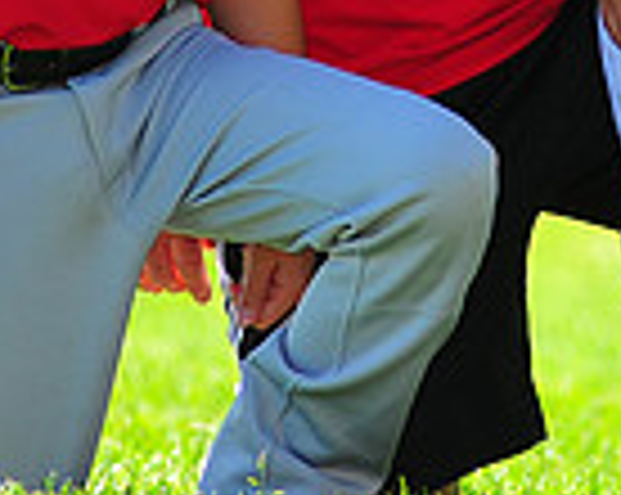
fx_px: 13068
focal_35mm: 712
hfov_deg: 2.7
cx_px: 436
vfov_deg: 2.2
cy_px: -261
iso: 200
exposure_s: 1/800
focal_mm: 180
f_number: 3.5
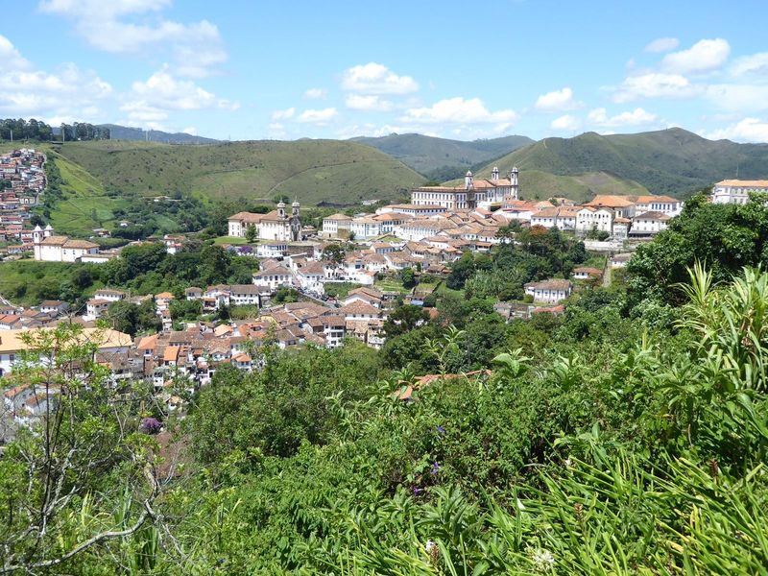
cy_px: 288
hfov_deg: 54.0
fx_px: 754
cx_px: 384
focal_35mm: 34
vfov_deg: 41.8
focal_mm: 5.8
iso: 80
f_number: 3.6
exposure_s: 1/500
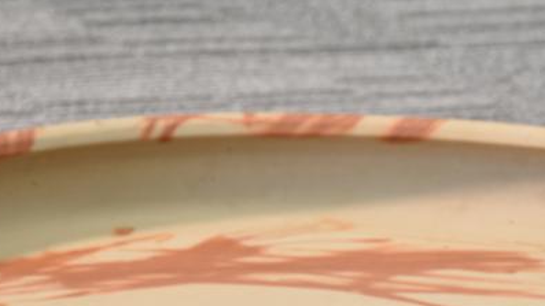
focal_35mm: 429
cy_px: 220
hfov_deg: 5.0
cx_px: 394
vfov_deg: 2.8
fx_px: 6197
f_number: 5.6
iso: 400
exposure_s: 1/25
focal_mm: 100
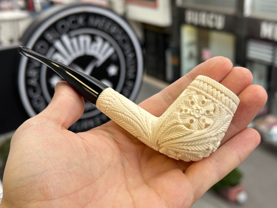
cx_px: 138
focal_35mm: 48
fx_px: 384
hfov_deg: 39.7
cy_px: 104
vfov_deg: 30.3
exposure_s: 1/132
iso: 64
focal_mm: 6.86
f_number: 1.78
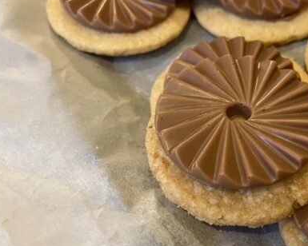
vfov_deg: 34.1
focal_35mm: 44
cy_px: 136
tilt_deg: -57.8
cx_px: 224
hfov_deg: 41.0
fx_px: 401
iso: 320
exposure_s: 1/33
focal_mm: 4.25
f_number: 1.8
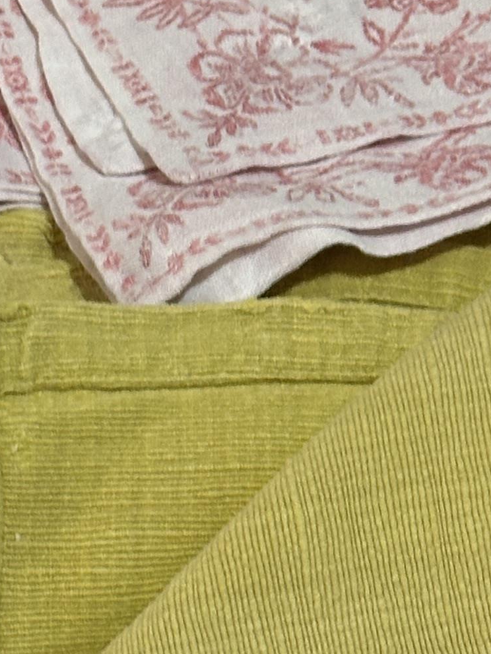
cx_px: 308
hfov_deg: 7.6
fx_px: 3688
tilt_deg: -69.0
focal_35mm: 195
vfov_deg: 10.1
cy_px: 373
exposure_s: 1/50
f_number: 1.78
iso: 200
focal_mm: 6.86
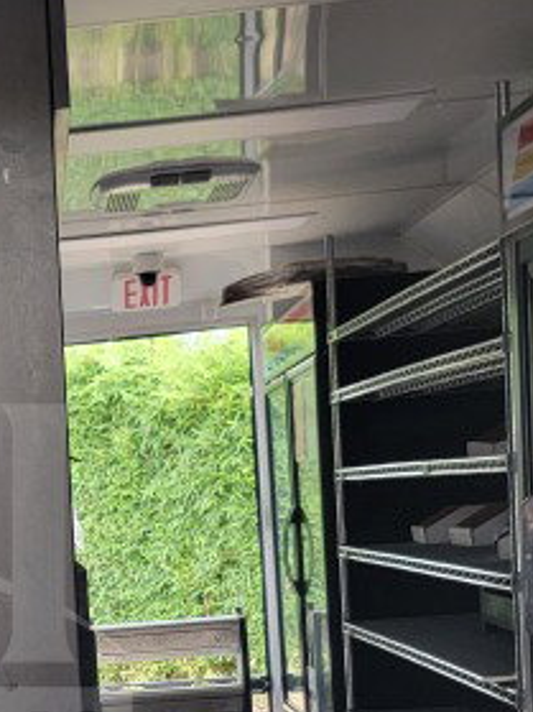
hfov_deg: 19.4
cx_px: -156
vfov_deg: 27.0
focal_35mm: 70
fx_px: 1438
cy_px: 606
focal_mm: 6.7
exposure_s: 1/120
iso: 160
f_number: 1.8
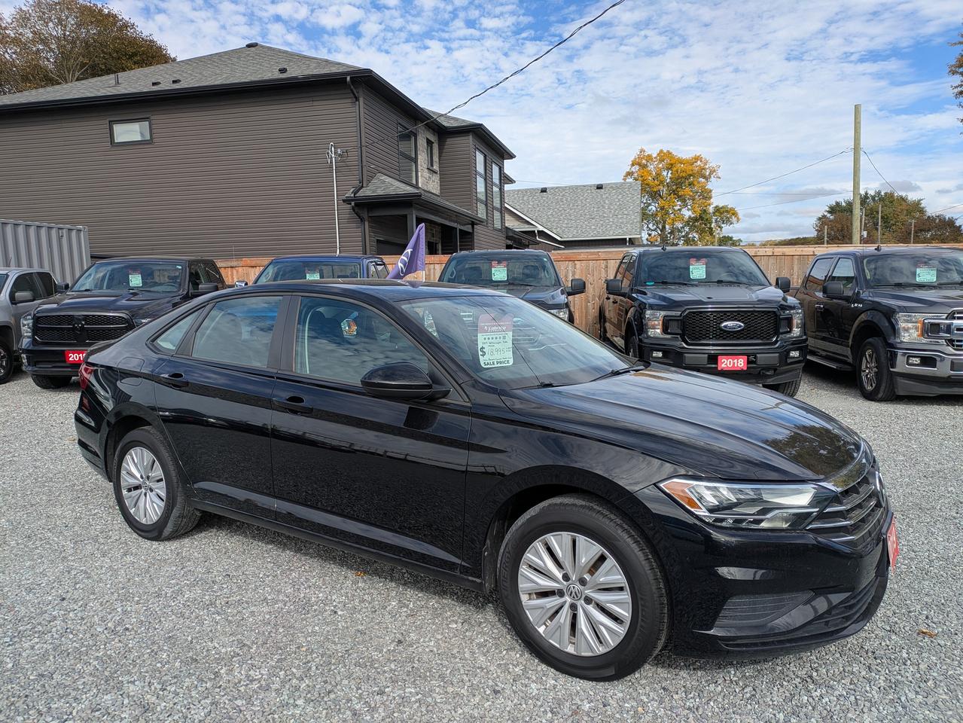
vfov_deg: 54.9
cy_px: 362
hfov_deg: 69.4
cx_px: 482
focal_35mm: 25
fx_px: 696
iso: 47
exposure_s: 1/1733
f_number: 1.89
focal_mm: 5.43
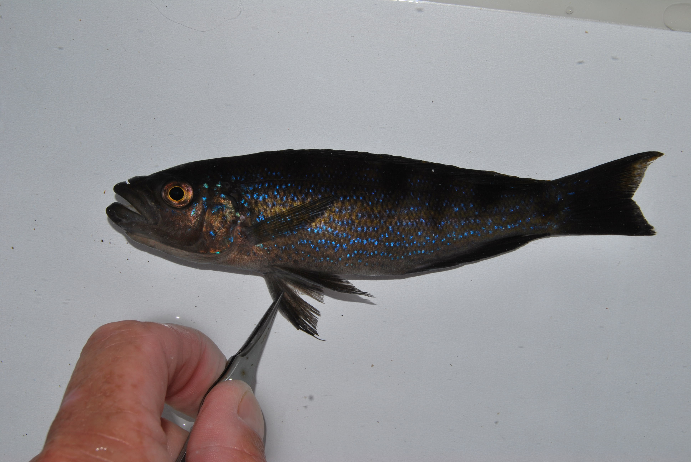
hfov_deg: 33.4
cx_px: 346
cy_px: 231
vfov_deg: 22.7
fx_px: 1153
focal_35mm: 60
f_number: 14
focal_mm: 40
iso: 100
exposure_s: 1/100
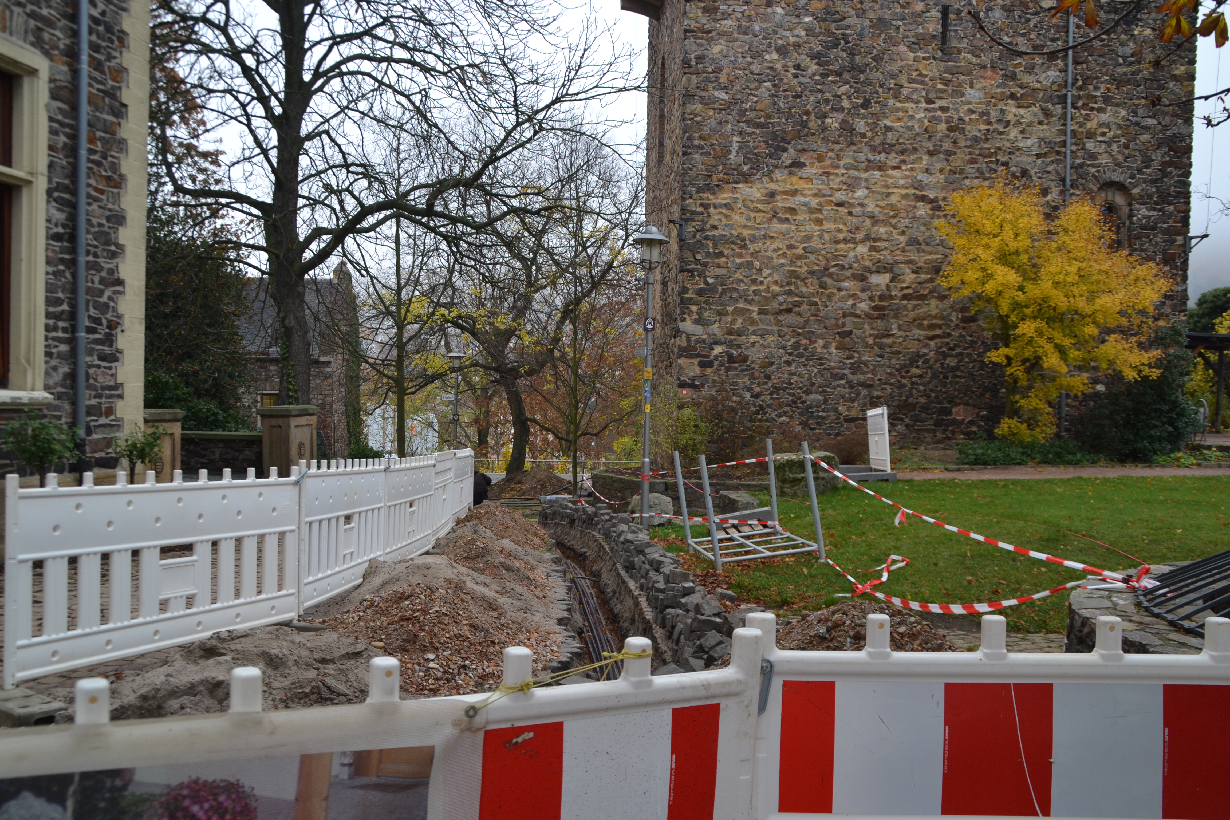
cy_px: 410
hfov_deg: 57.2
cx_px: 615
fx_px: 1127
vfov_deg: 40.0
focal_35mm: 33
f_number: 5.6
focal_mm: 22
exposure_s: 1/125
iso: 280
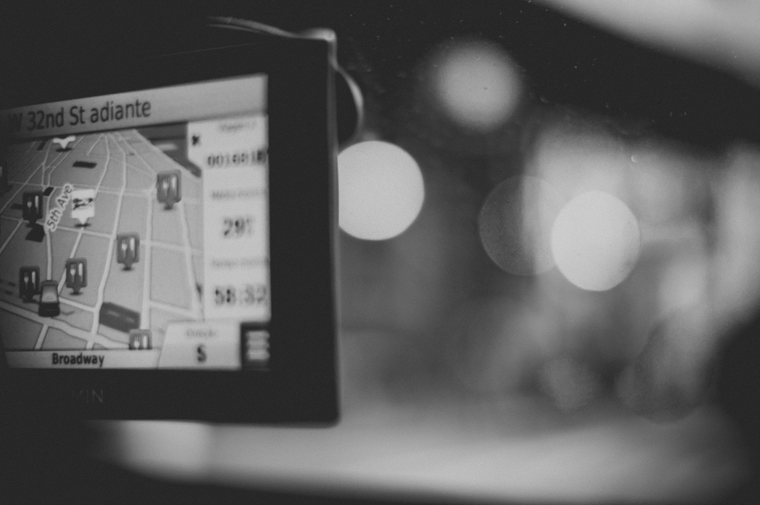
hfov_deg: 27.0
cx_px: 380
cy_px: 252
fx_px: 1582
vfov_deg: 18.1
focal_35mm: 75
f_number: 1.8
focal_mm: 50
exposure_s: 1/50
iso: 100
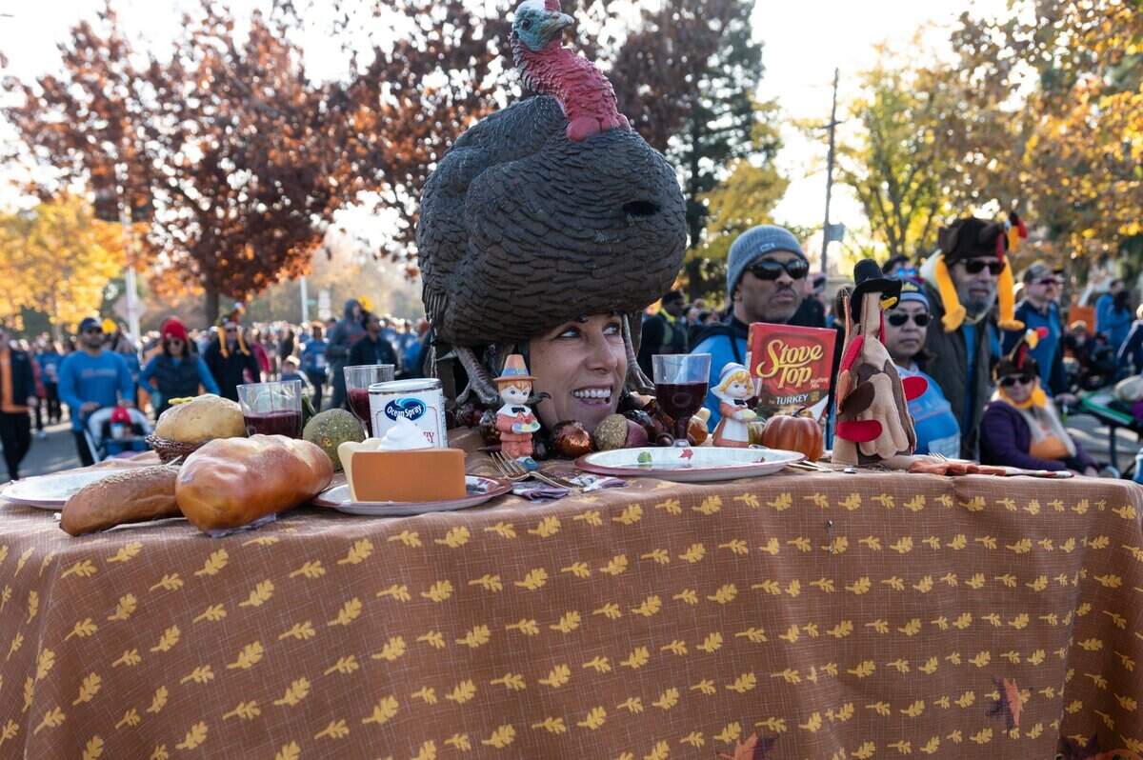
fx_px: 793
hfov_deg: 71.6
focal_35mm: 25
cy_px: 380
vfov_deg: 51.2
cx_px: 572
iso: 400
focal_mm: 25
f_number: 5
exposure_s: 1/640
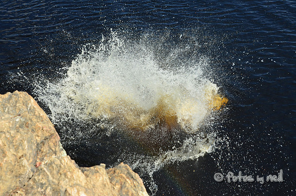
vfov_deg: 24.9
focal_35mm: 54
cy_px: 98
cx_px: 148
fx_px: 443
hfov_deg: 36.9
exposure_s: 1/400
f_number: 10
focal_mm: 36
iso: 400
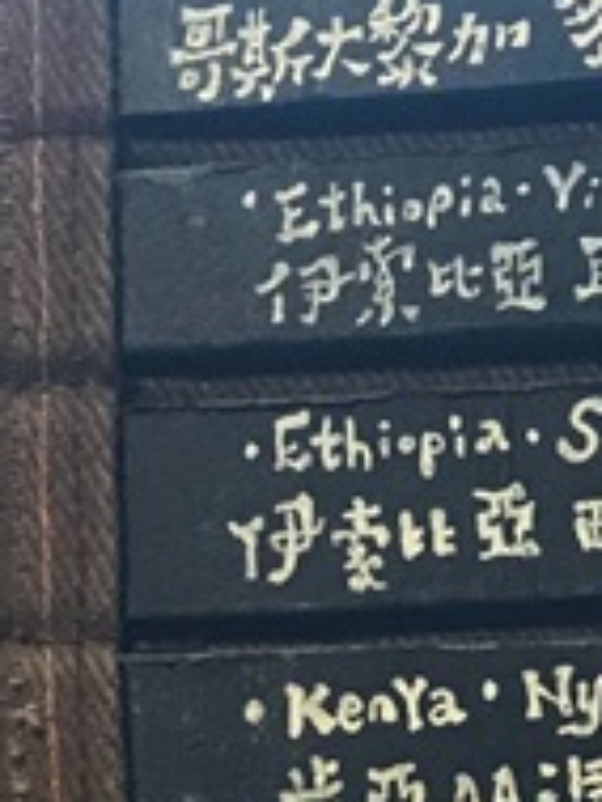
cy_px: 1354
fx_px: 3428
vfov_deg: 12.4
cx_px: 271
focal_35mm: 148
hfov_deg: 10.0
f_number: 1.8
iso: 50
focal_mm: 3.99
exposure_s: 1/15
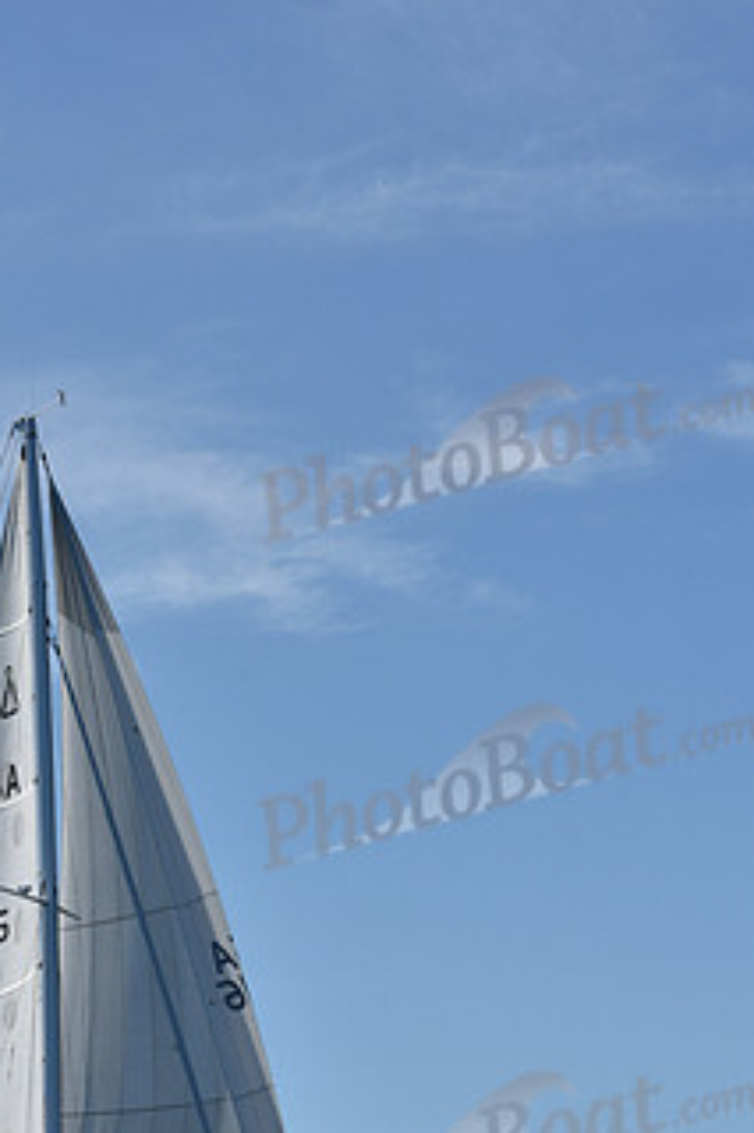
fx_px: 3994
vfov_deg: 16.0
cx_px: 76
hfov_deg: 10.7
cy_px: 1013
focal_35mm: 127
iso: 250
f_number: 9
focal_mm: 70
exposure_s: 1/1250
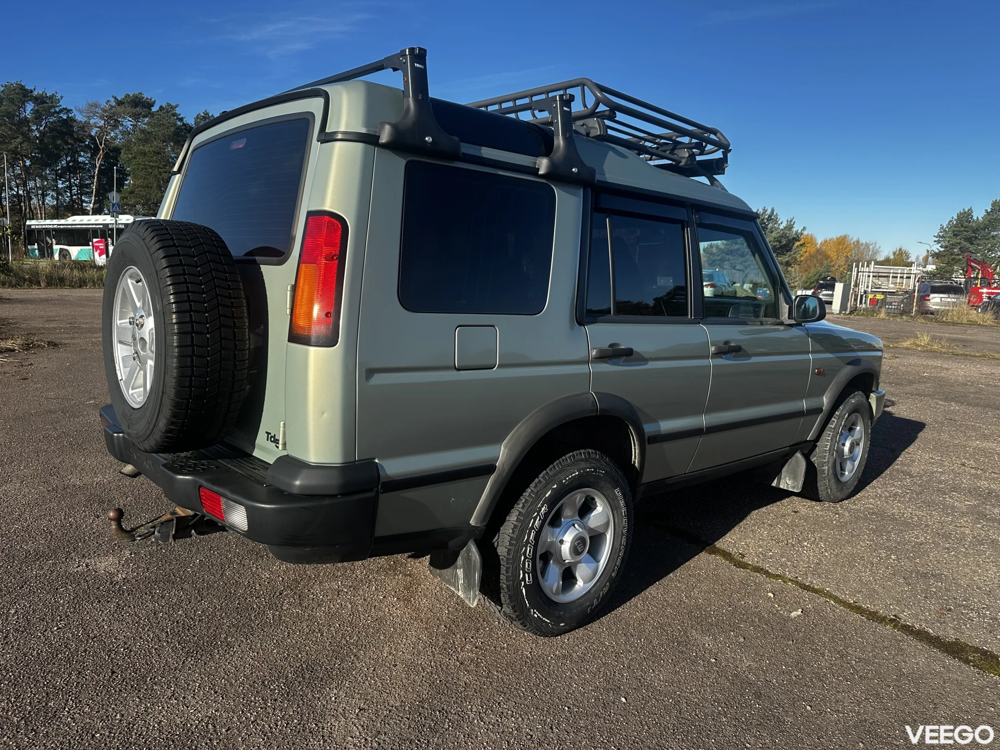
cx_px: 500
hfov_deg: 71.6
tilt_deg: -7.6
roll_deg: -2.1
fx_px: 693
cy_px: 375
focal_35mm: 24
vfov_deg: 56.8
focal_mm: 6.86
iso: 80
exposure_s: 1/2410
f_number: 1.78
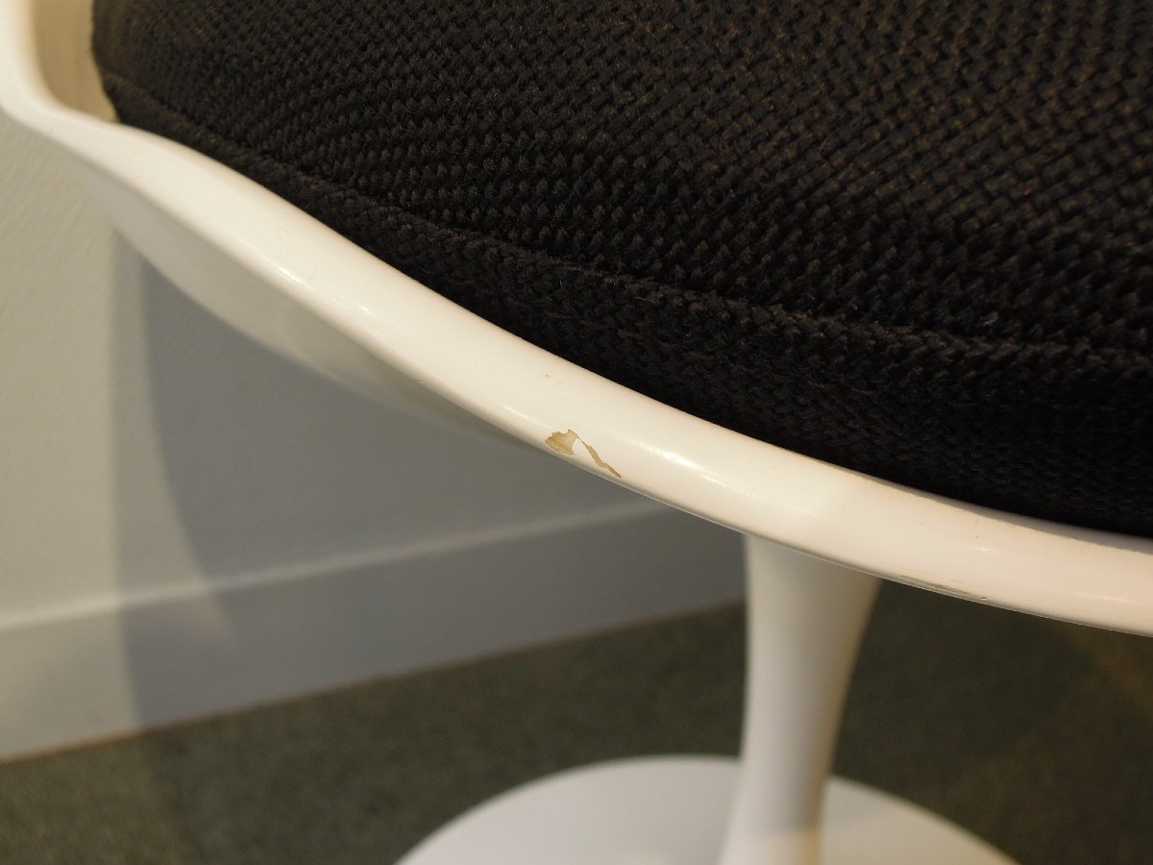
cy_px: 432
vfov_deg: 36.0
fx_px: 1332
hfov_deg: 46.8
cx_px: 576
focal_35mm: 40
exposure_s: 1/50
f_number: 3.3
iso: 250
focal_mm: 7.2
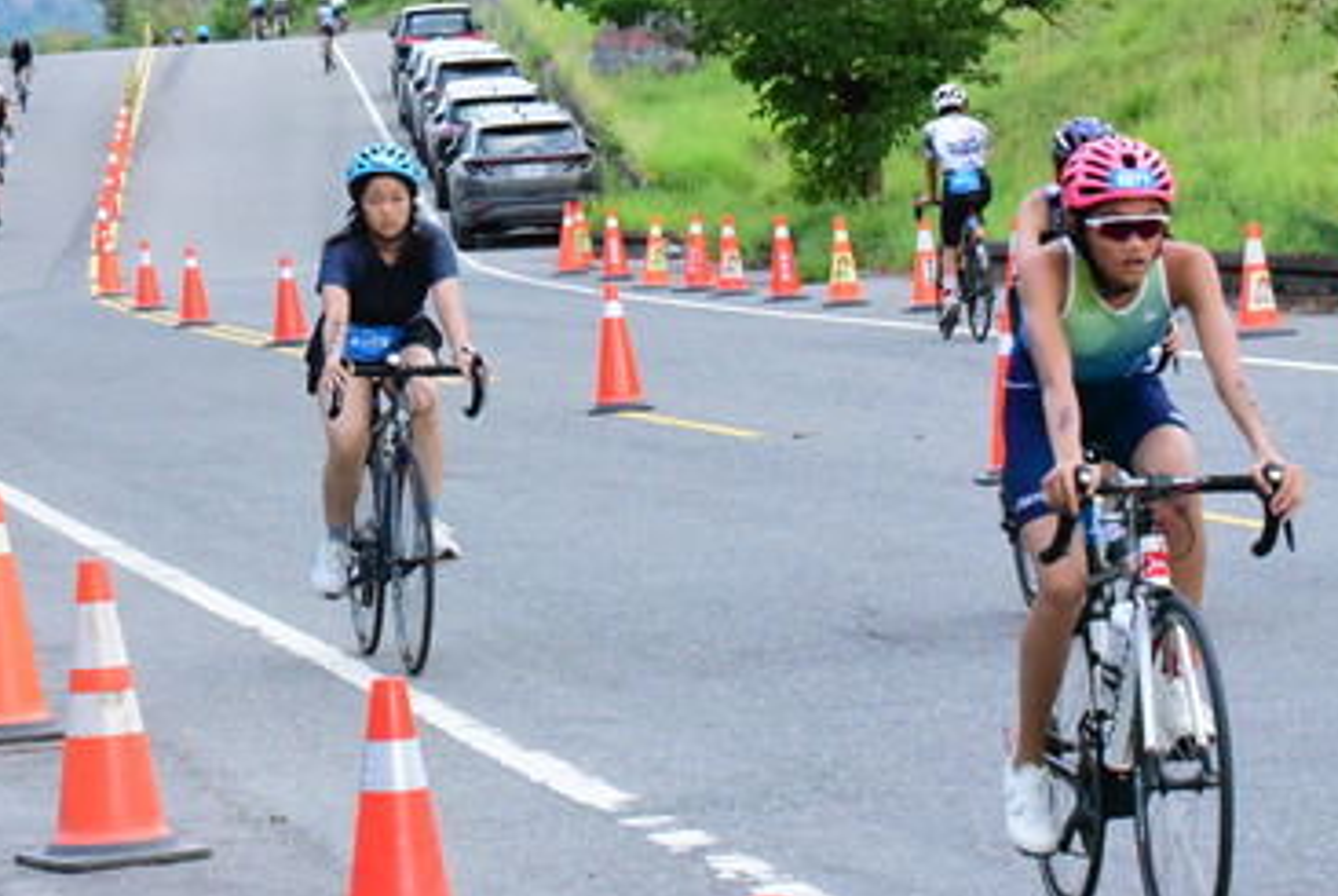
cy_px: 247
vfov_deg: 7.0
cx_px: 406
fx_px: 7293
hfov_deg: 10.5
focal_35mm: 196
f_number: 11
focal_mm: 92
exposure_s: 1/2000
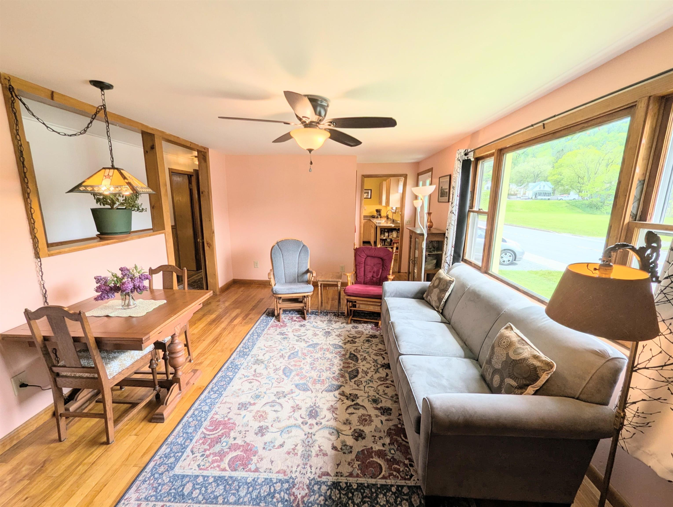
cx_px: 336
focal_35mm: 13
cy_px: 254
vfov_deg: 90.1
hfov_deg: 106.1
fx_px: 253
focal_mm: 1.95
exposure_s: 1/248
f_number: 2.2
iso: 41
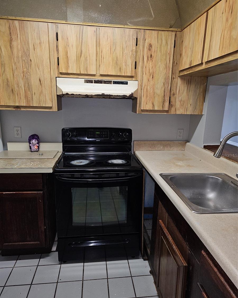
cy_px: 155
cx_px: 119
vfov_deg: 70.2
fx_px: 211
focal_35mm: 24
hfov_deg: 58.8
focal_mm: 6.3
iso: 100
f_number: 1.7
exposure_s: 1/30
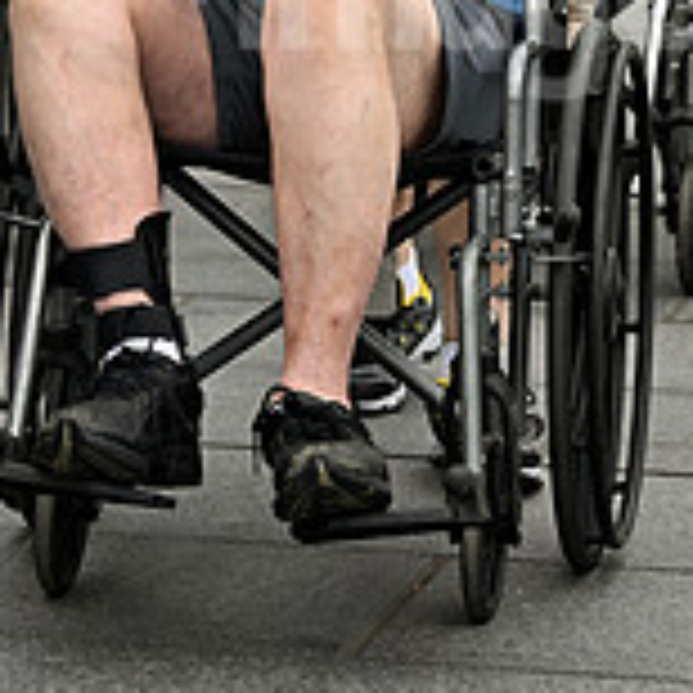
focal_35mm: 305
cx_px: 248
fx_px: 6908
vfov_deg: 5.7
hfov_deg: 5.7
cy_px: -266
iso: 64
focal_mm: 82
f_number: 2.8
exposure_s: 1/320
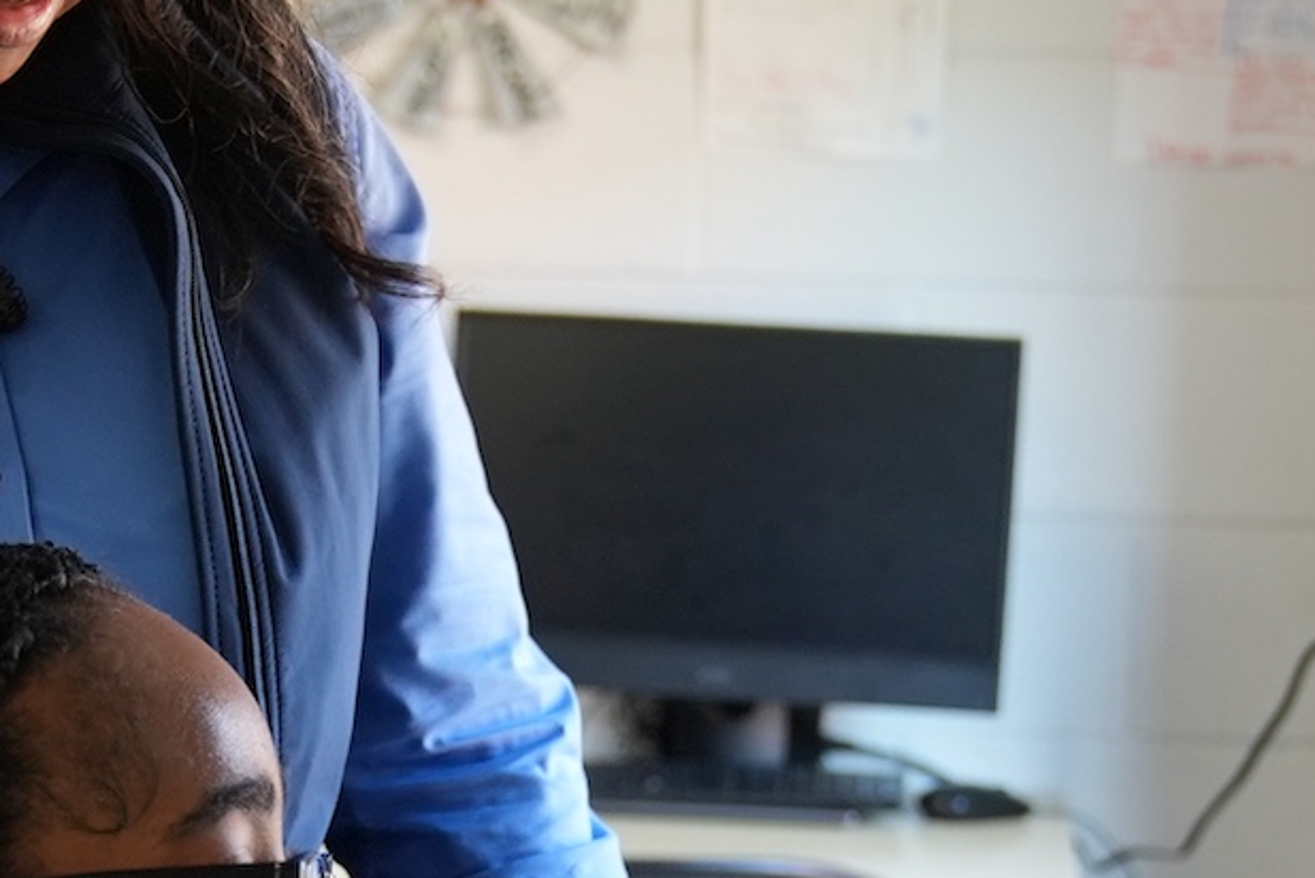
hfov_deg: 18.7
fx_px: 3983
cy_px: 920
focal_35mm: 109
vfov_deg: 12.4
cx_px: 567
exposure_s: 1/160
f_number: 2.8
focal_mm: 32
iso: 1250
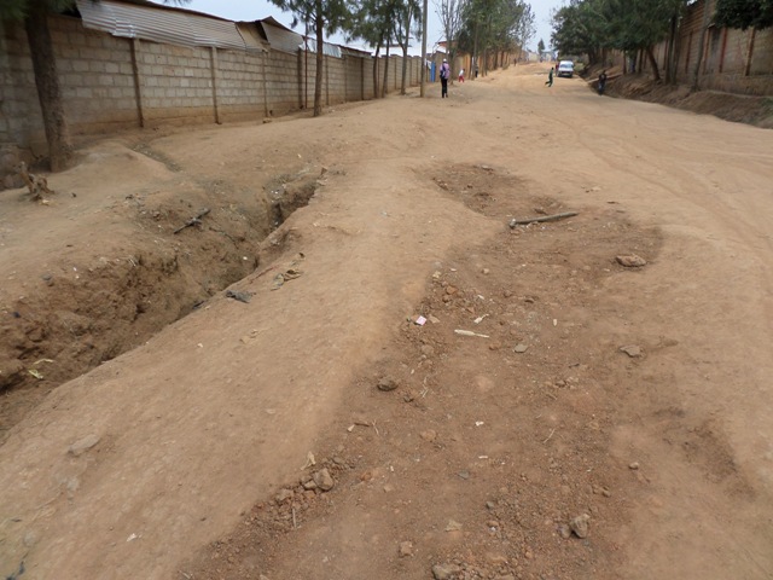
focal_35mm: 25
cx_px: 386
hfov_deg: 69.4
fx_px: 558
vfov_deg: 54.9
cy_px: 290
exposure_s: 1/750
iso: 80
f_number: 2.5
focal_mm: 4.5
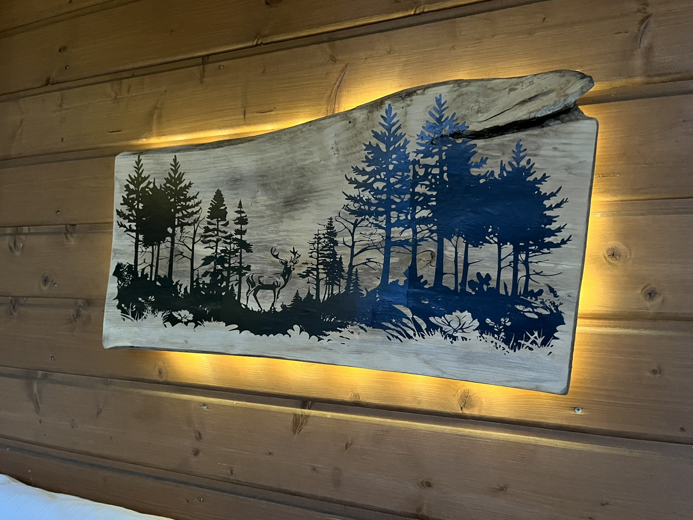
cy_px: 258
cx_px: 349
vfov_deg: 51.4
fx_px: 541
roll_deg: -0.8
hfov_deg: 65.3
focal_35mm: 27
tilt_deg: +2.9
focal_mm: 5.1
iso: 640
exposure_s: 1/27
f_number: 1.6
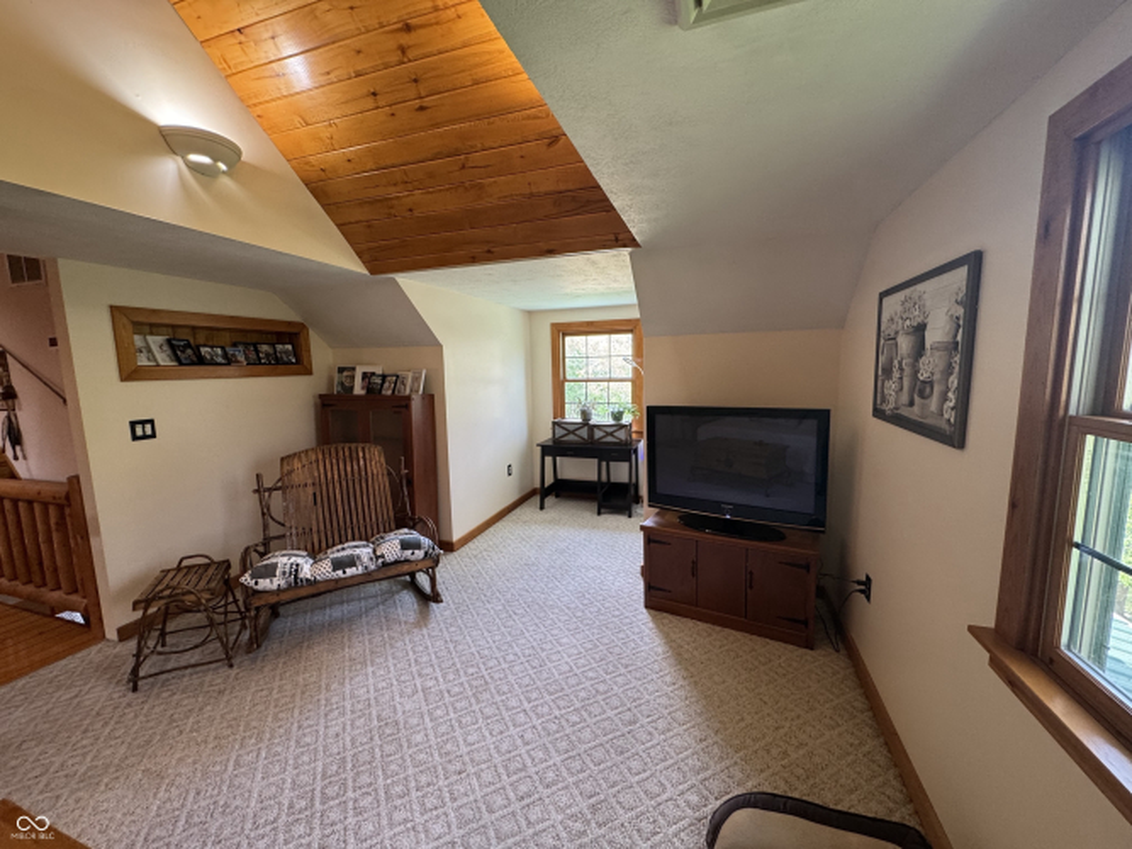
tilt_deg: -8.1
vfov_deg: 85.7
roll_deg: +0.2
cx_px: 566
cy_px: 424
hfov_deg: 102.1
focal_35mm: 14
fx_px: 458
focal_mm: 2.22
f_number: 2.2
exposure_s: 1/60
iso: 160
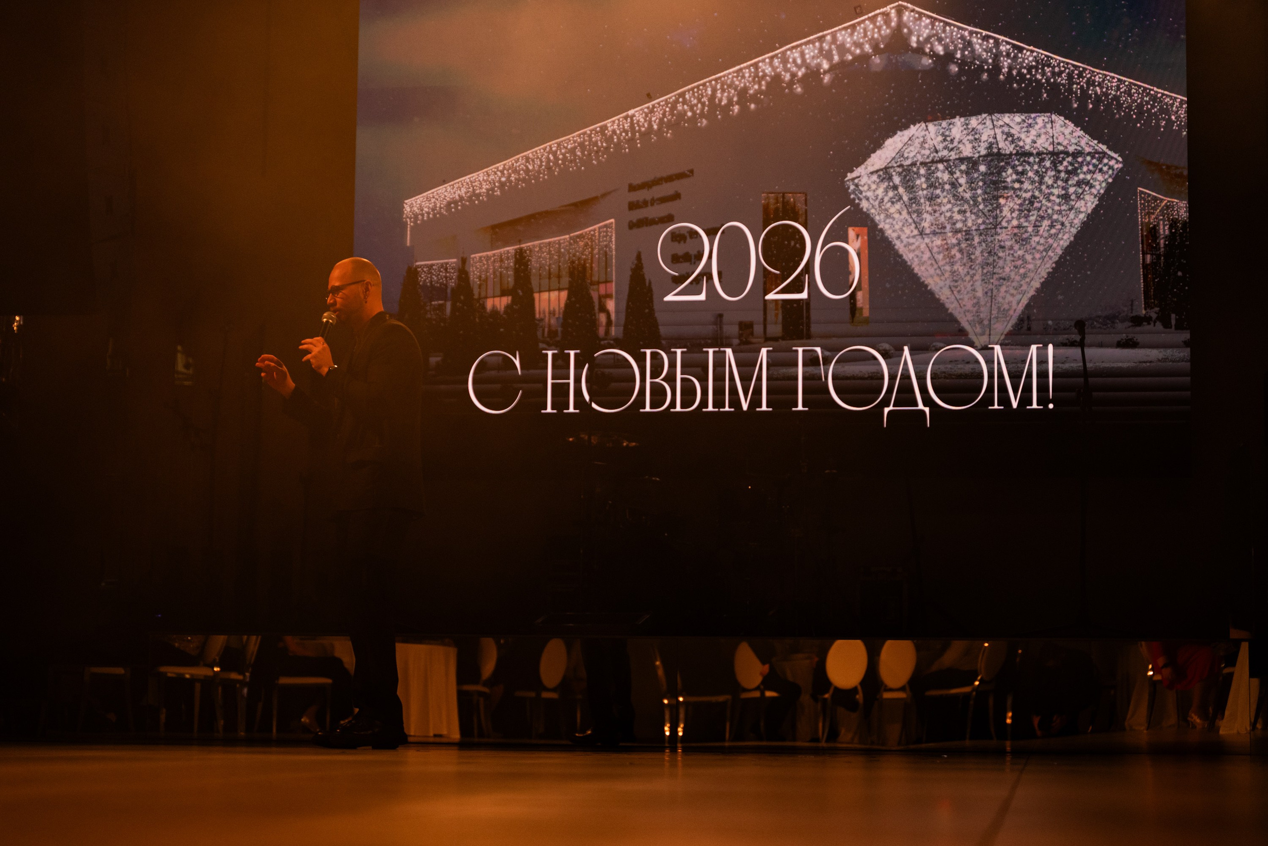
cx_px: 634
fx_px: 2339
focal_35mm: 66
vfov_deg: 20.5
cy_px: 423
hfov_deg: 30.3
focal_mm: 64
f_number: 3.2
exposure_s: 1/500
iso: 4000
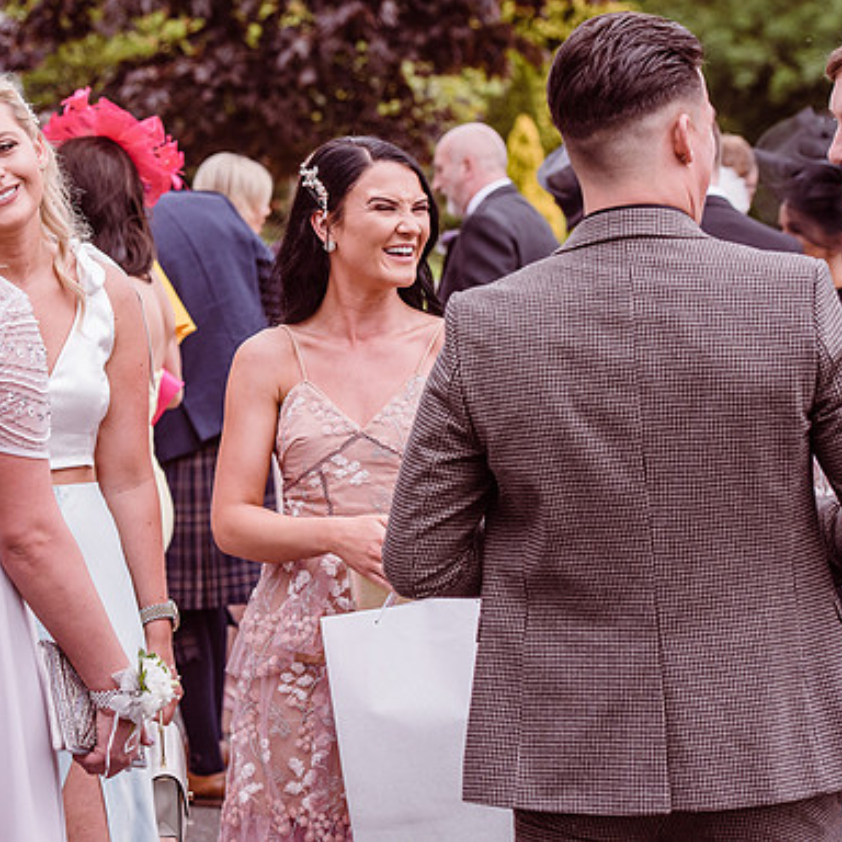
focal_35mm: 135
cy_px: 300
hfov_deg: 12.9
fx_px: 3715
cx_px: 206
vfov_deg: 12.9
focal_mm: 82
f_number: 4.5
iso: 250
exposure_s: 1/1000
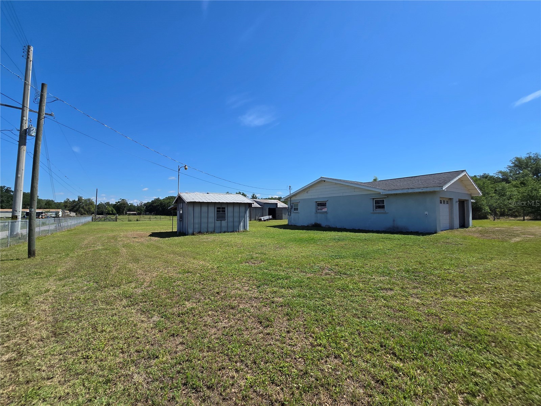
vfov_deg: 89.9
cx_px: 270
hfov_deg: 106.2
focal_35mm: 13
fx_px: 203
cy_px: 203
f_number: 2.2
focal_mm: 2.2
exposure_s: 1/3220
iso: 50
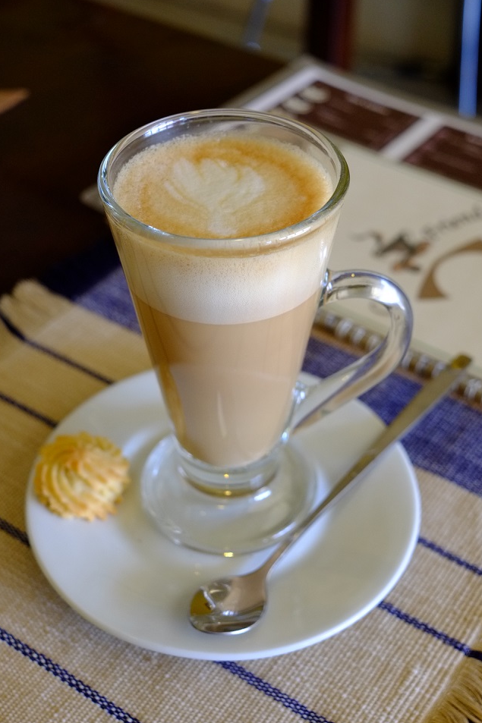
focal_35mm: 43
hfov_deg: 31.2
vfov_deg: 45.4
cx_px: 245
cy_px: 358
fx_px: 864
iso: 1600
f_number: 4.5
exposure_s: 1/60
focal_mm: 27
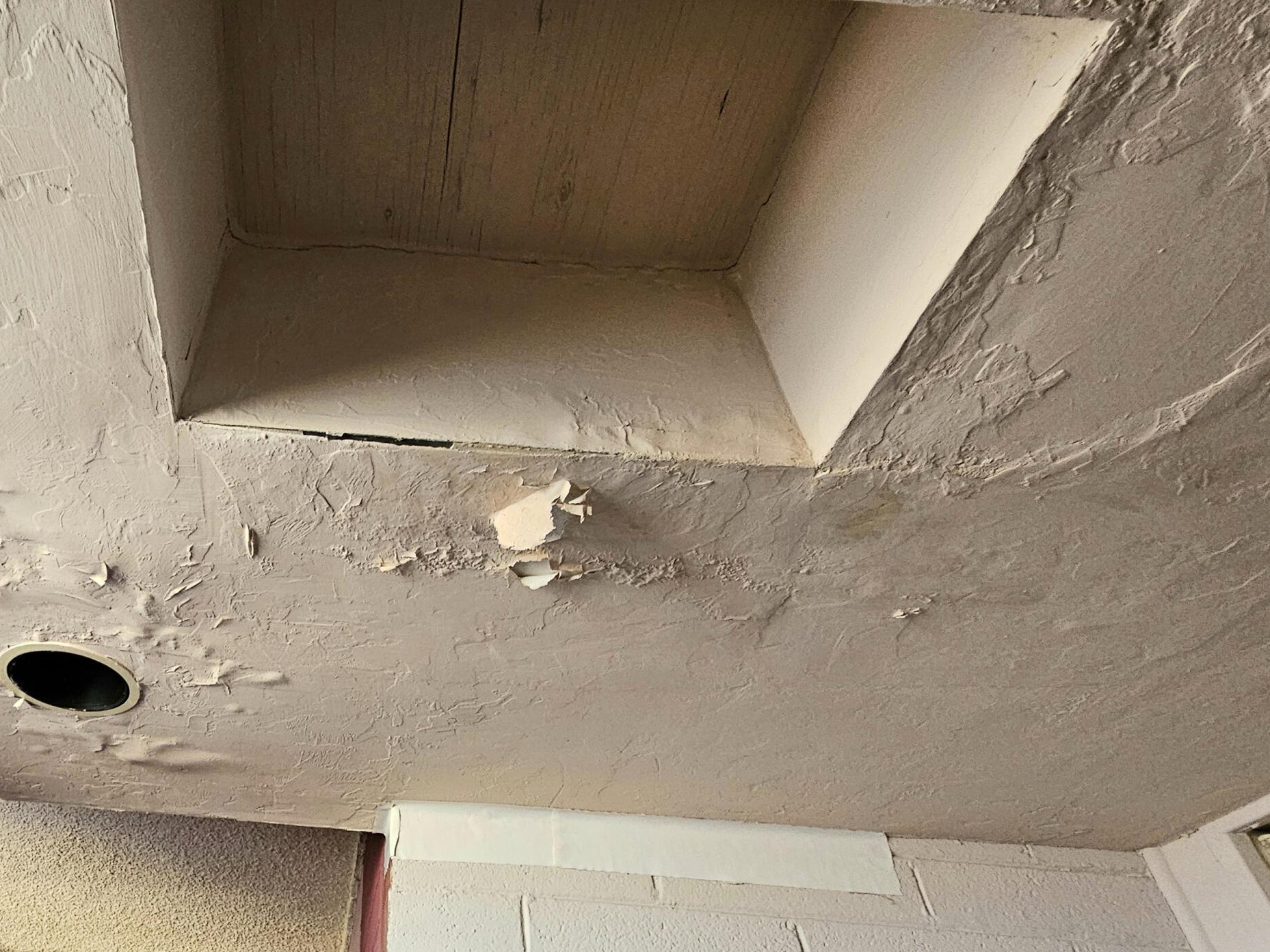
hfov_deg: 74.8
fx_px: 771
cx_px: 361
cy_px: 558
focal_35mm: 21
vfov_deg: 63.0
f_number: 2.2
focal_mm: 2.2
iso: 500
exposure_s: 1/77.5
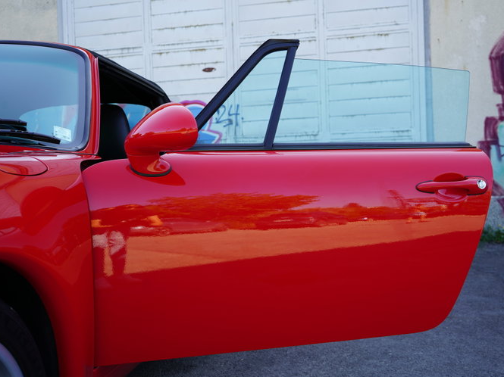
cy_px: 188
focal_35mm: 40
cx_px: 263
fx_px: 582
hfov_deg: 46.8
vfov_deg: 35.9
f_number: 5.6
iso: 100
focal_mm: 36
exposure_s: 1/80
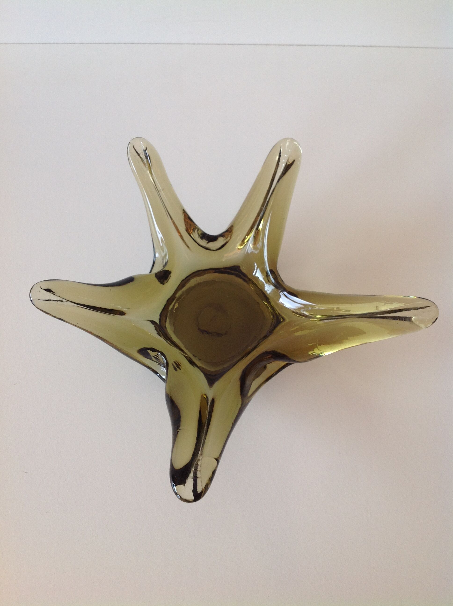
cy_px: 303
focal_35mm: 35
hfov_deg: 40.6
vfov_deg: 52.7
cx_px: 226
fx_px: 612
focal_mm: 4.28
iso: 50
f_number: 2.4
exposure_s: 1/33
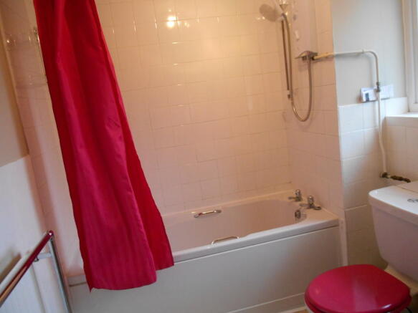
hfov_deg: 67.3
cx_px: 209
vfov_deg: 53.0
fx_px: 314
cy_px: 156
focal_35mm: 26
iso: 400
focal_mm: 4.7
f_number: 3.4
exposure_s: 1/25
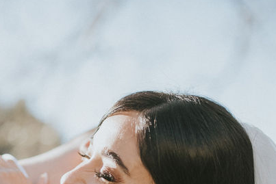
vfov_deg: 14.9
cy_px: 219
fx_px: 683
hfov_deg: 22.6
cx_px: 60
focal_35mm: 89
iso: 125
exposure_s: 1/3200
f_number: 1.4
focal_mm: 35
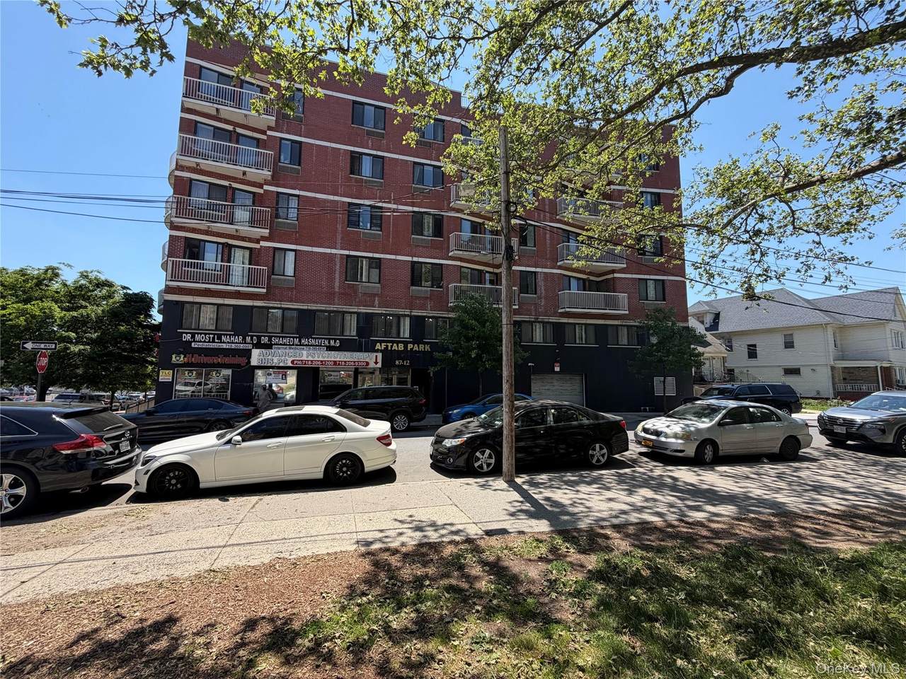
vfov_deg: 85.7
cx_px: 453
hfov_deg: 102.1
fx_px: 366
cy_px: 340
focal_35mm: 14
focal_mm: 2.22
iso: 40
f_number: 2.2
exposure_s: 1/751
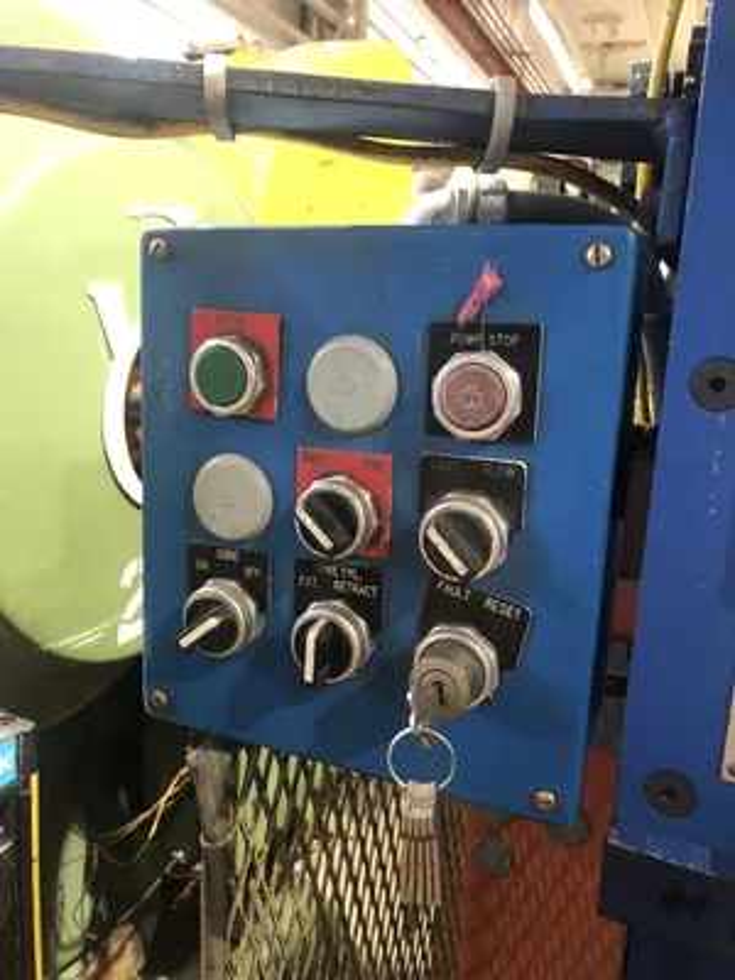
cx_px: 368
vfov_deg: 63.4
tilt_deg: -10.6
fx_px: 793
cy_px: 490
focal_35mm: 28
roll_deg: -3.7
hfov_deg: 49.7
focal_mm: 4
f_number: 1.8
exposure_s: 1/11
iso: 100
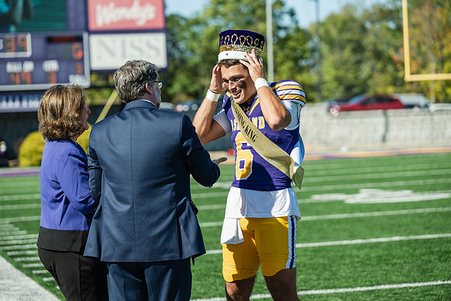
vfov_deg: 11.4
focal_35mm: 120
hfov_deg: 17.1
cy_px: 150
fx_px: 1504
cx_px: 226
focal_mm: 120
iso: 100
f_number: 3.5
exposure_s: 1/800
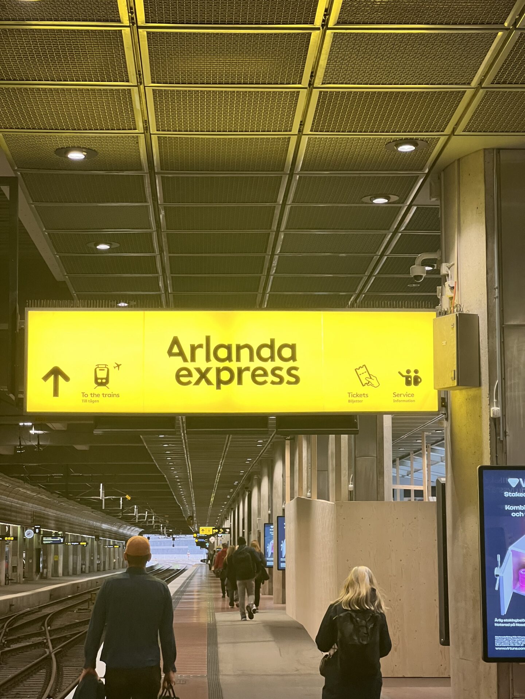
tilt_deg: +8.1
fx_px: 1557
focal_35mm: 77
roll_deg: +0.3
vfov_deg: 25.3
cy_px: 350
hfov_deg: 19.1
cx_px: 262
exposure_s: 1/65
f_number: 2.8
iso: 200
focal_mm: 9
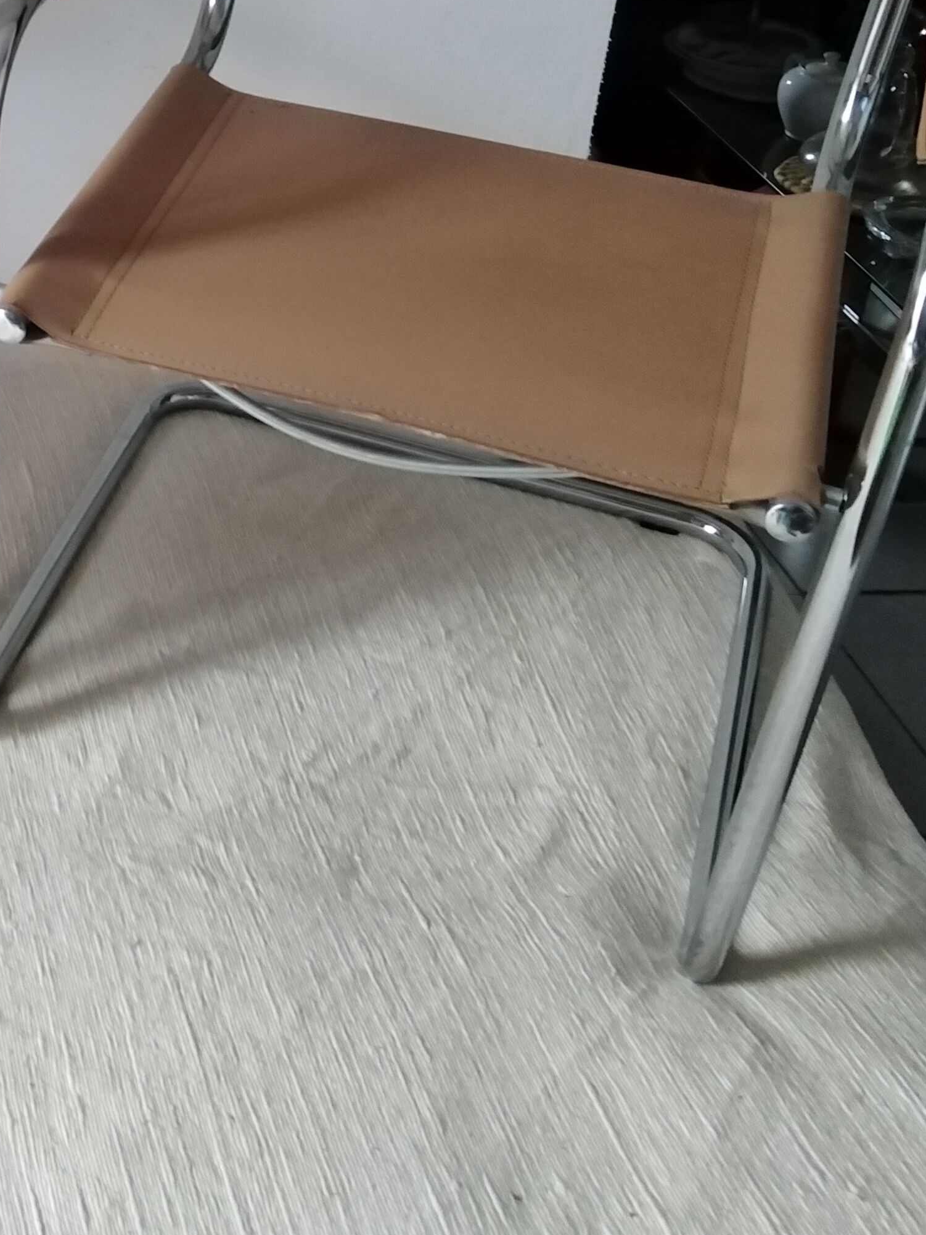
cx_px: -78
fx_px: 1926
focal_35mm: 54
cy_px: 351
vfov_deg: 35.0
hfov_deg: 25.2
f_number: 1.8
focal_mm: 3.59
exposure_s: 1/15
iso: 744
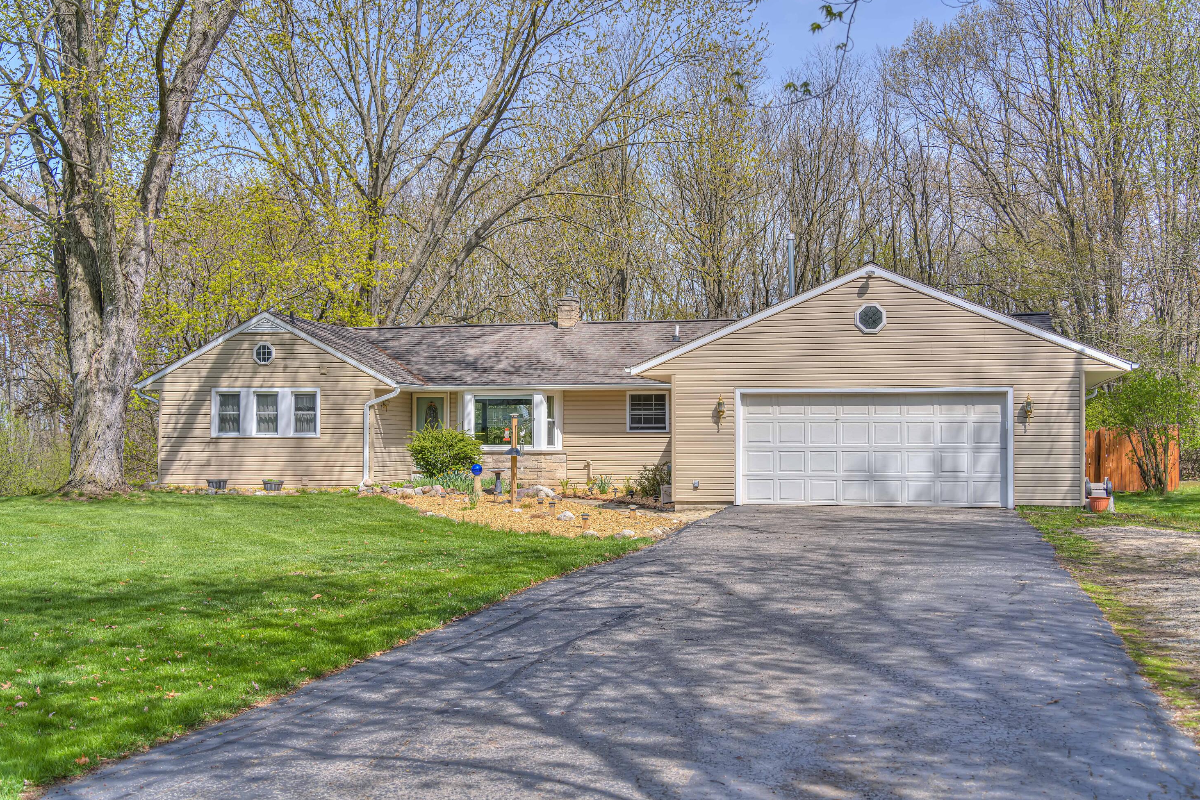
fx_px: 1367
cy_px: 392
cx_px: 590
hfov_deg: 47.4
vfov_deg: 32.6
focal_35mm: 41
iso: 100
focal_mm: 40
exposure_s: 1/640
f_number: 4.5
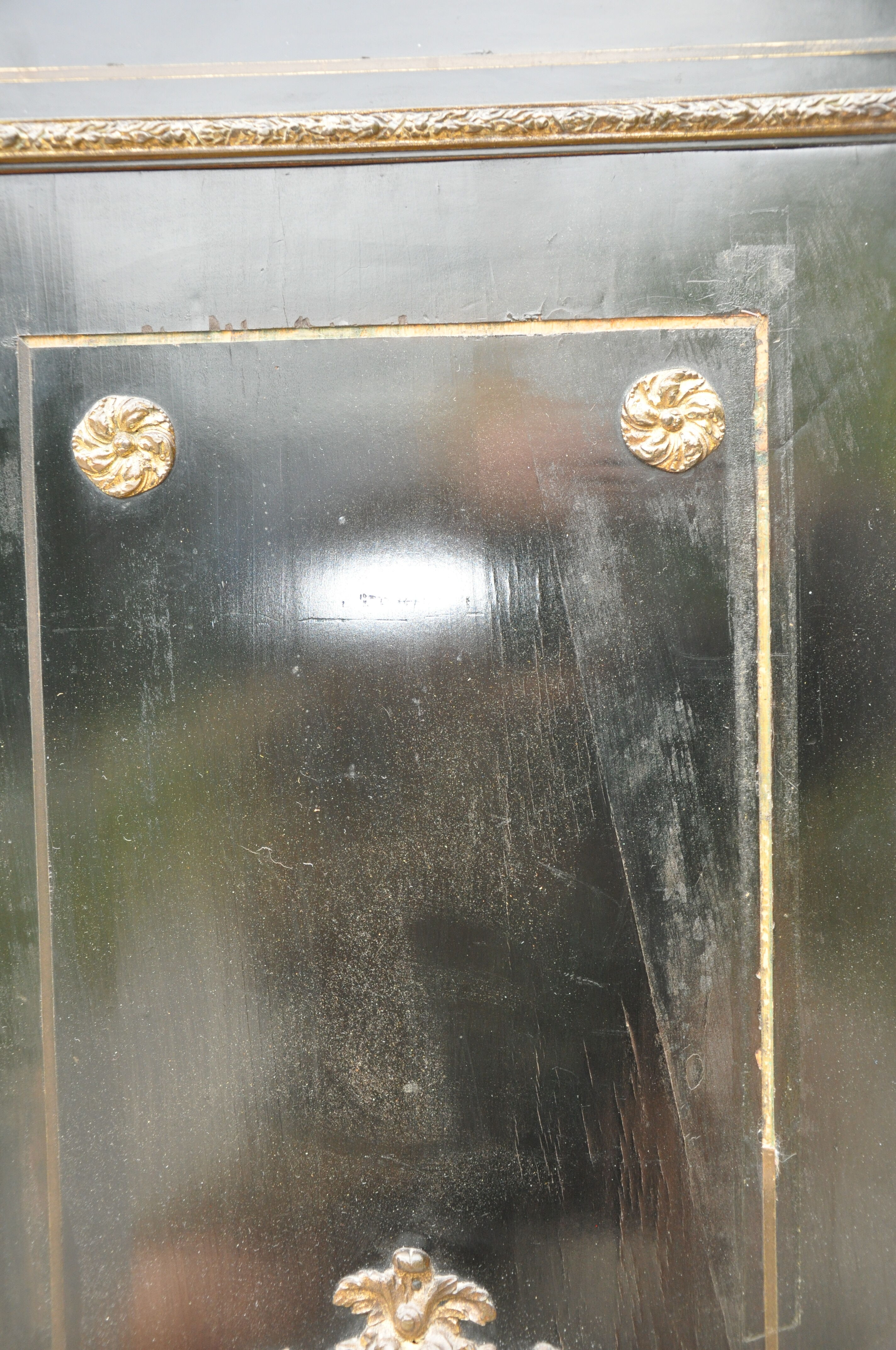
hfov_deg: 31.8
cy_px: 675
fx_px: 1572
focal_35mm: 42
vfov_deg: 46.4
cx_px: 448
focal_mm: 28
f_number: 4
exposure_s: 1/60
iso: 800
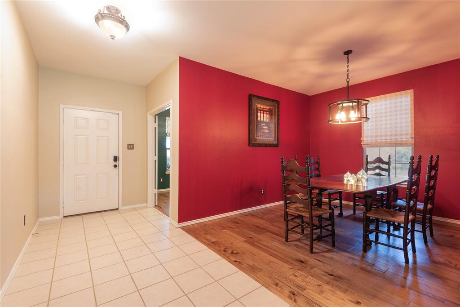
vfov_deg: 73.8
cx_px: 230
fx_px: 204
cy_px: 154
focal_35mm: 16
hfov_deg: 96.7
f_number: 7.1
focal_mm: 16
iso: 100
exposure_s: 3
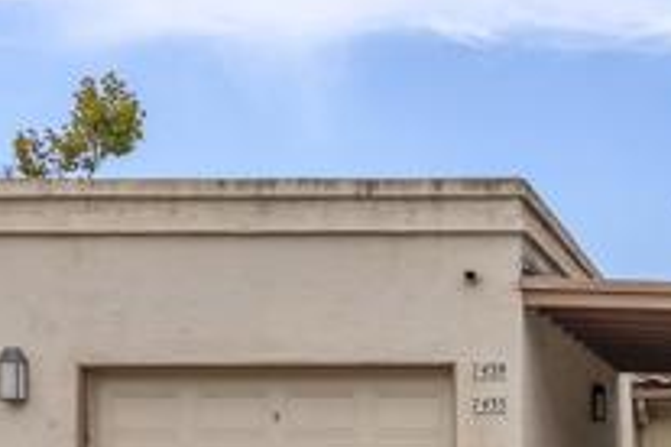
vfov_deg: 20.0
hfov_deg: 26.8
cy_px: 262
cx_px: 768
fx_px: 1267
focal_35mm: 68
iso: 500
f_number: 8
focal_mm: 22
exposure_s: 1/2500
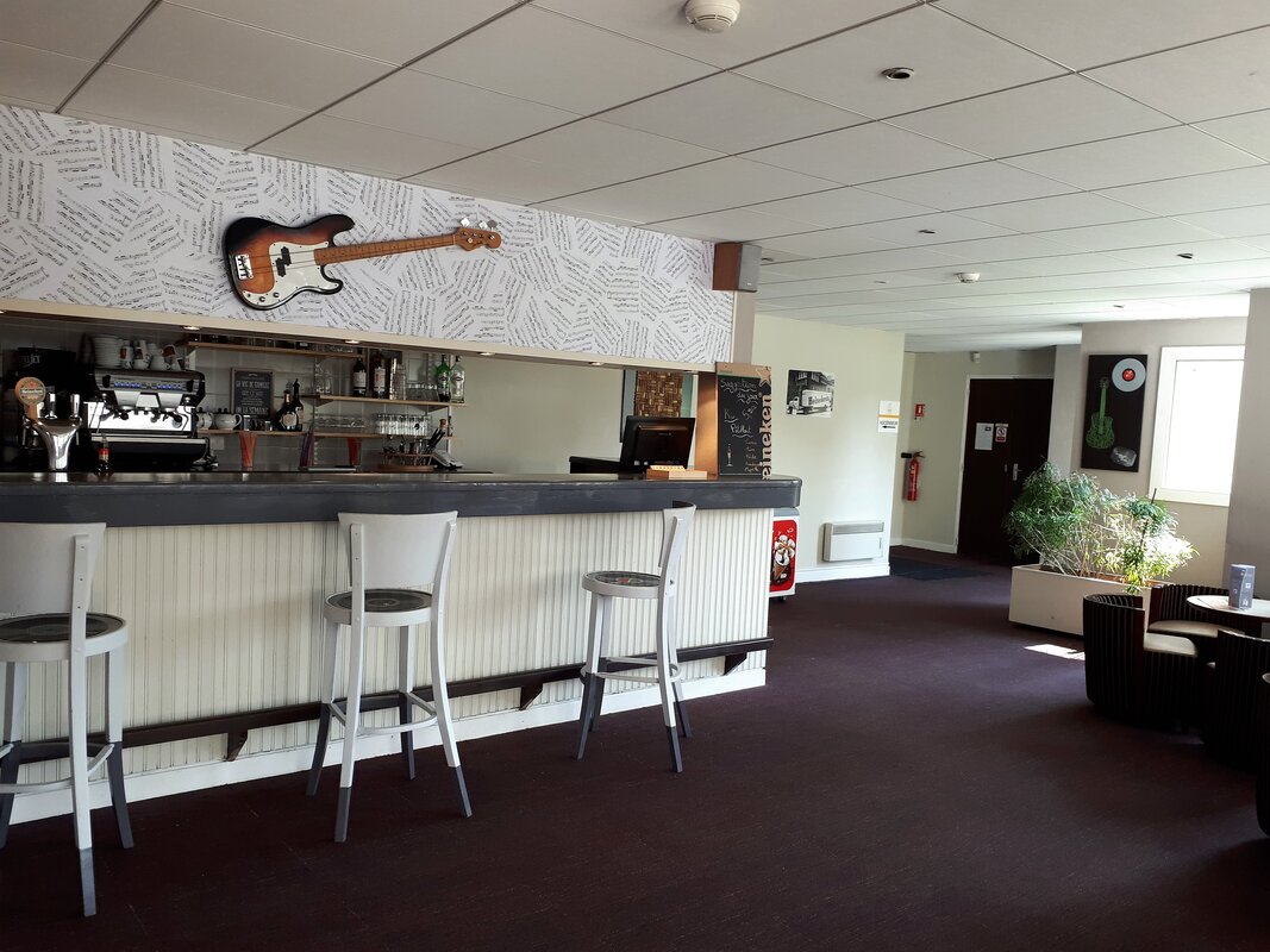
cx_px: 635
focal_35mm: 27
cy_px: 476
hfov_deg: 65.3
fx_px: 990
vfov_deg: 51.3
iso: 50
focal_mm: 3.6
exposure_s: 1/50
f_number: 1.9
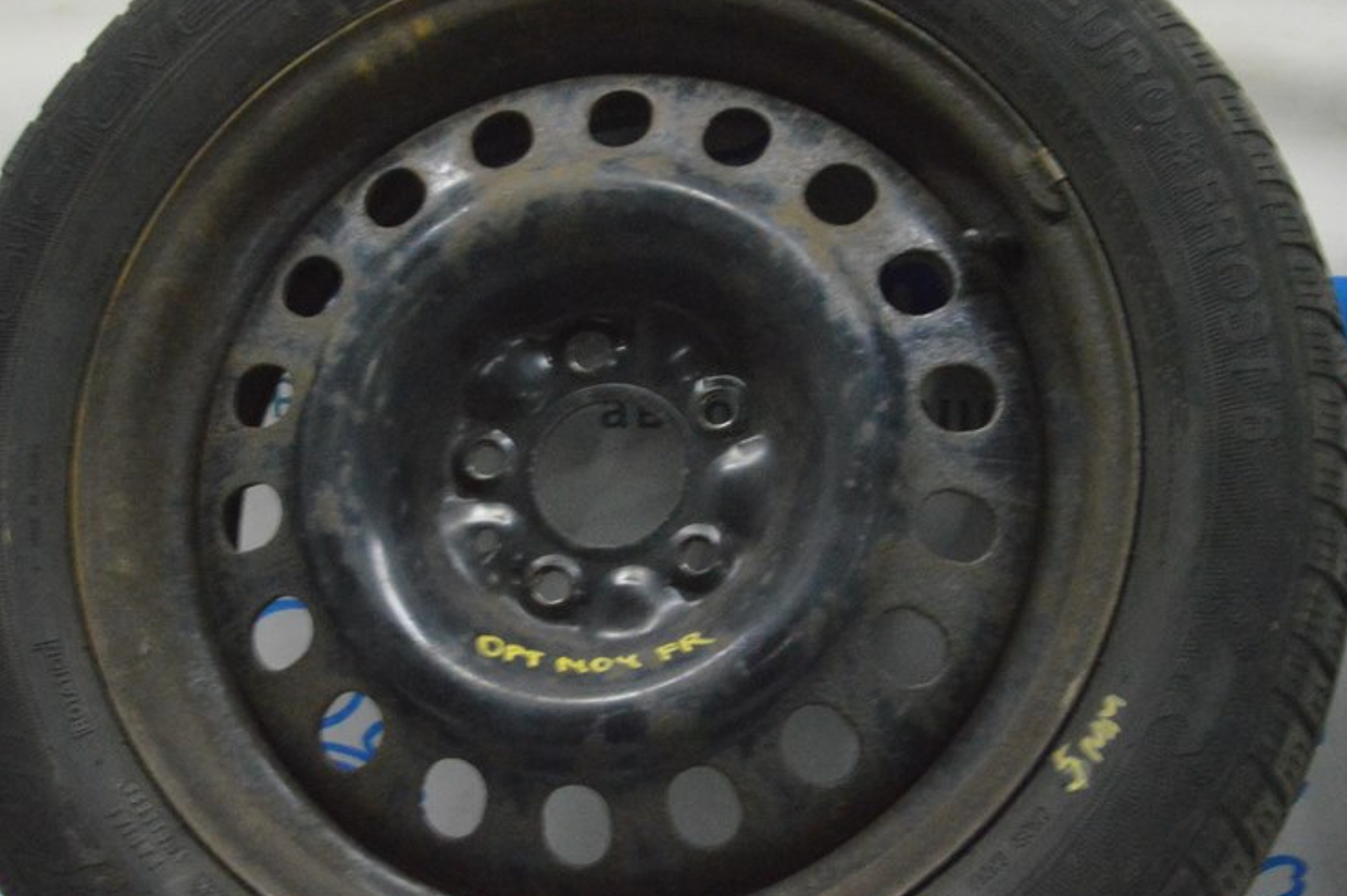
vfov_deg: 20.3
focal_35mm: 67
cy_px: 401
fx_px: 2505
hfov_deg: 30.1
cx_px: 631
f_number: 20
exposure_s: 1/15
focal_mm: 32
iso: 6400
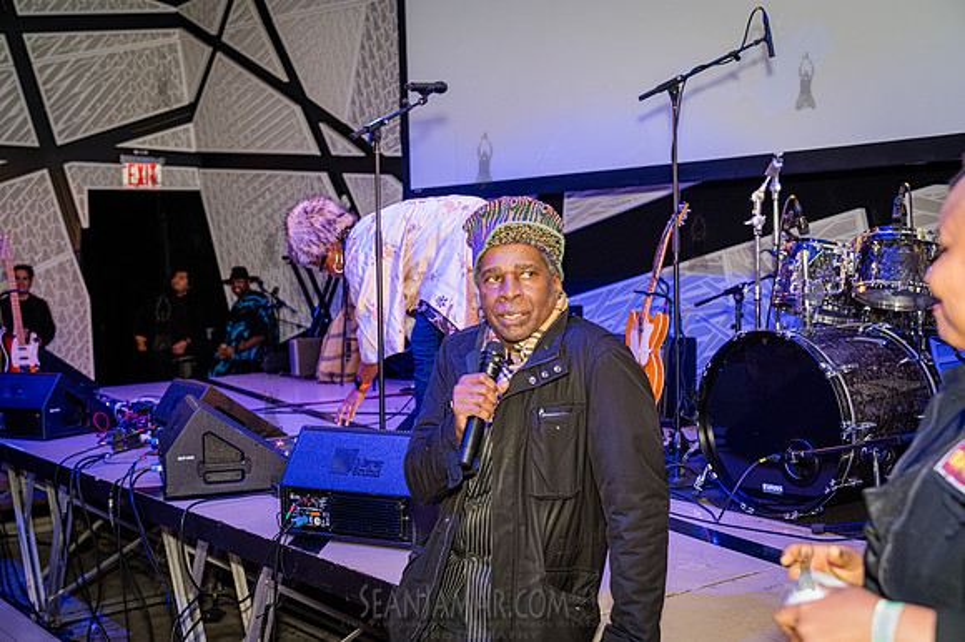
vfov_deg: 32.6
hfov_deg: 47.4
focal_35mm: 41
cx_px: 482
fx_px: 1098
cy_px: 321
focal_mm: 41
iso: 10000
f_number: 3.5
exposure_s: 1/400
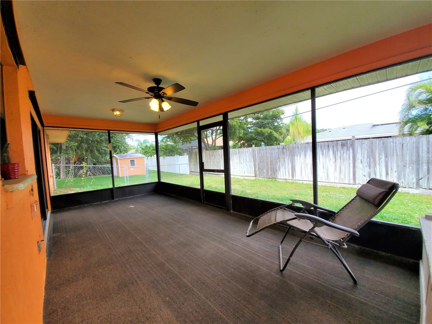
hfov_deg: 106.2
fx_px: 162
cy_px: 162
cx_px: 216
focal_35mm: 13
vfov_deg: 89.9
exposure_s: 1/119
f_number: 2.2
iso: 50
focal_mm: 1.8
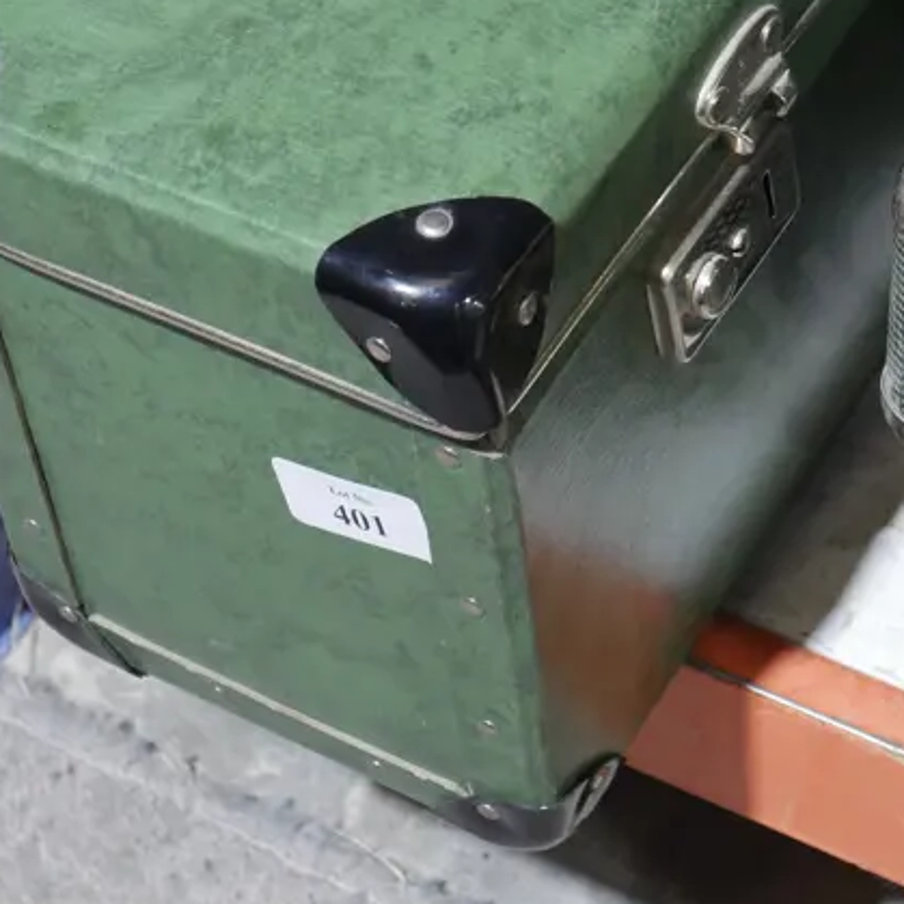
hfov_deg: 14.3
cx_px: 824
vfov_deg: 14.4
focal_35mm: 121
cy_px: 295
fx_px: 3575
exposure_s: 1/60
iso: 1600
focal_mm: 28
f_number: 5.3
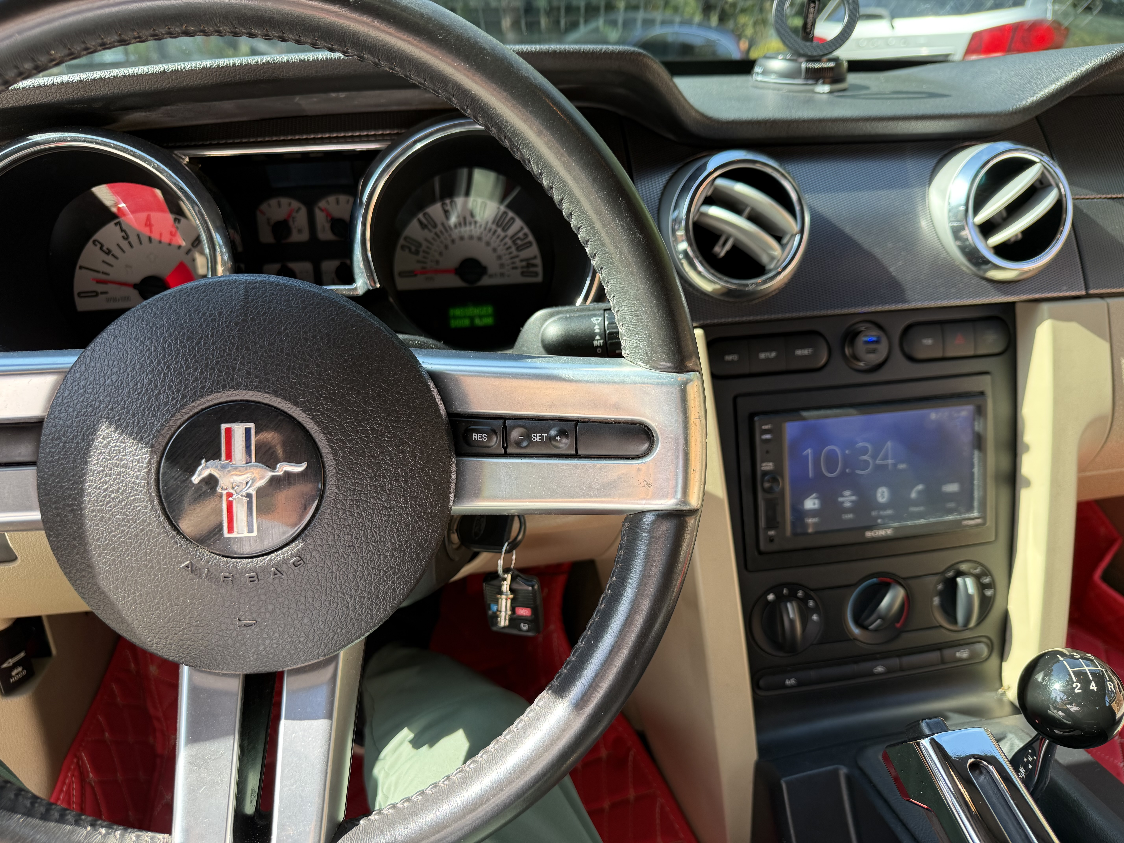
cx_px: 562
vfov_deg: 56.8
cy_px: 422
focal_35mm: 24
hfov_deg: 71.6
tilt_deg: -24.3
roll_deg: +2.4
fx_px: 779
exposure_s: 1/313
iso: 100
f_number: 1.78
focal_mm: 6.76
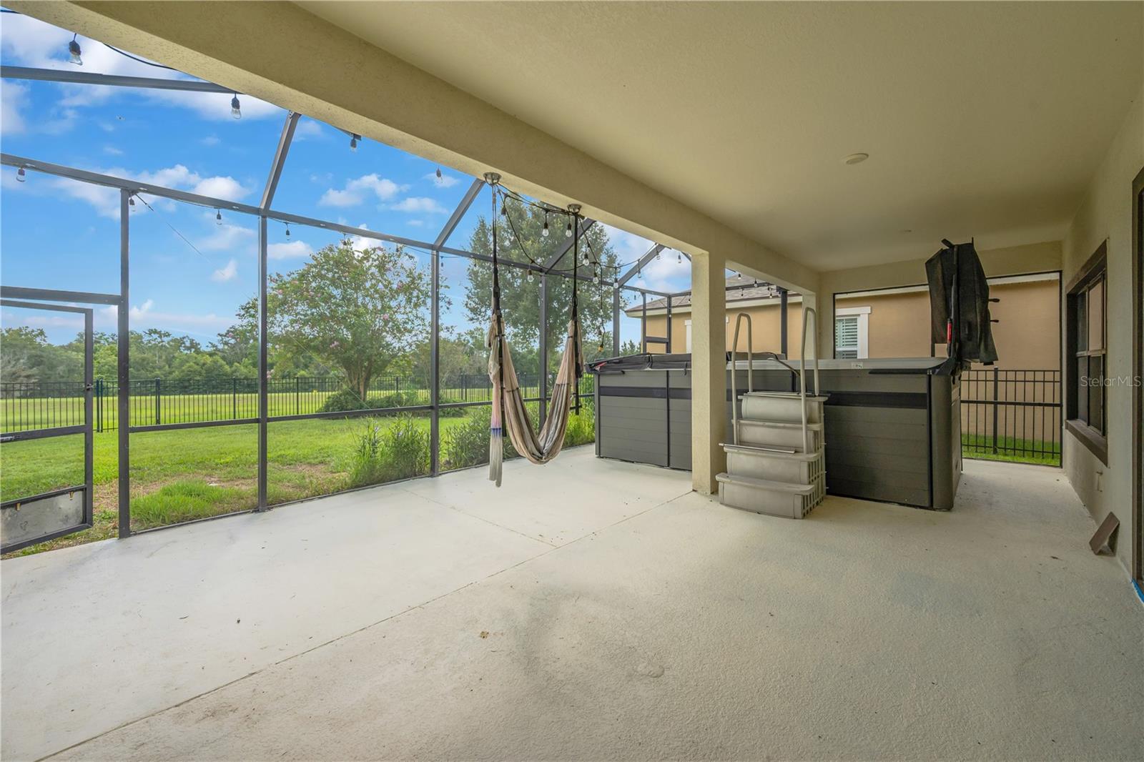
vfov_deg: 81.2
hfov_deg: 104.3
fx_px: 445
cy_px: 381
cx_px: 572
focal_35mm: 14
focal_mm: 14
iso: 250
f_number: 8
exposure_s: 1/250
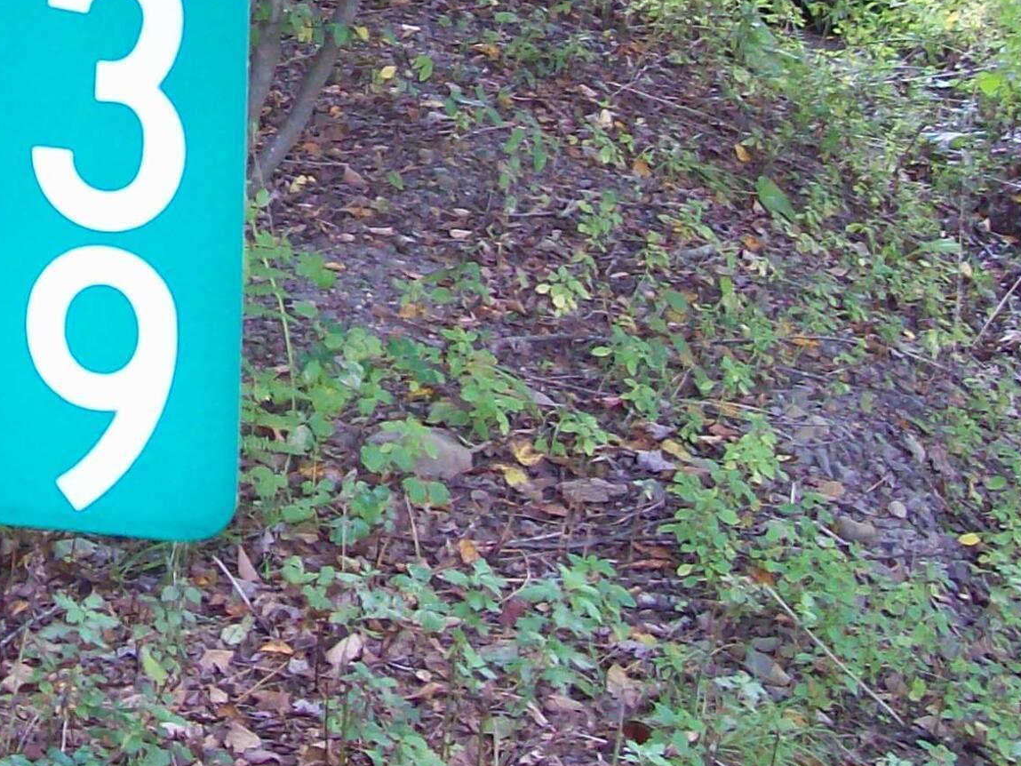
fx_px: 2773
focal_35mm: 94
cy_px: 42
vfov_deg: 15.5
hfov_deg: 20.3
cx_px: 30
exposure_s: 1/30.5
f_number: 2.7
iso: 160
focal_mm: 6
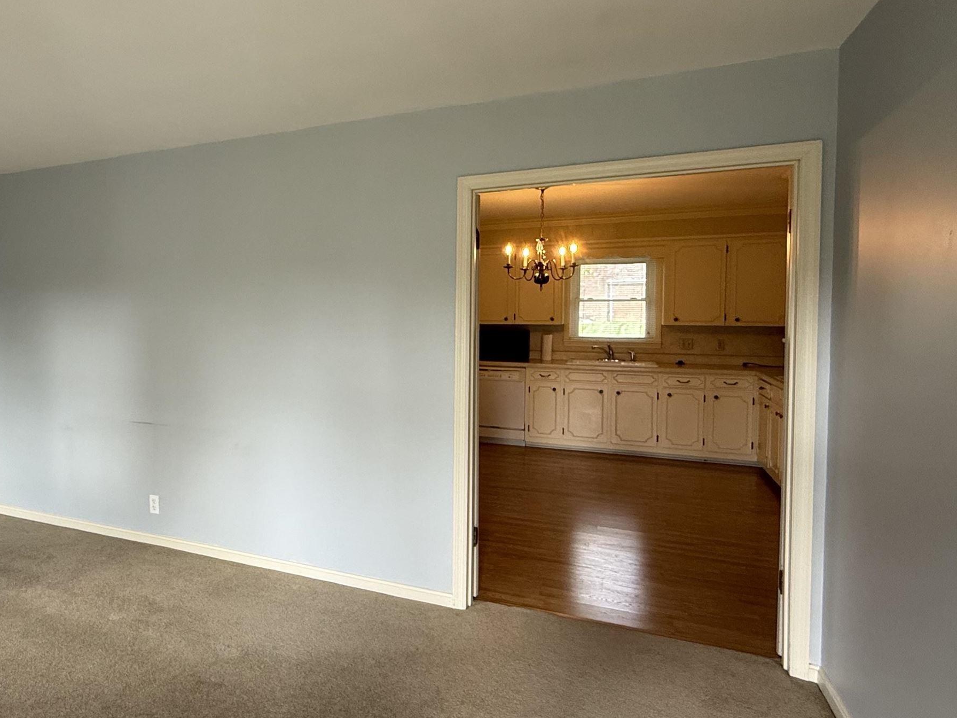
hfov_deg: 68.1
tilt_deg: -1.8
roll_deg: +0.2
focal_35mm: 24
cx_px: 268
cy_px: 336
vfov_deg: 56.8
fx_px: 664
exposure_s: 1/99
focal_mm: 2.22
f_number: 2.2
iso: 160
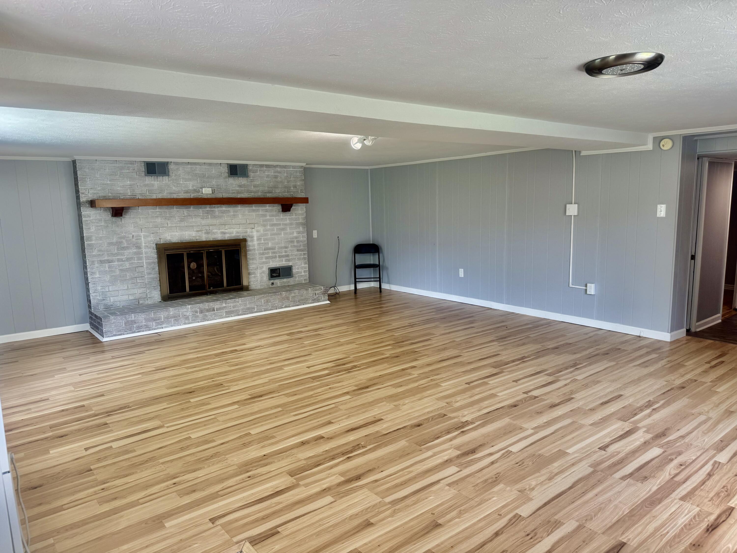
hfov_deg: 71.6
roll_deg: +0.6
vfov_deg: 56.8
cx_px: 368
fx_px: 511
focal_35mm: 24
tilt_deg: -8.5
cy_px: 276
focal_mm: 6.76
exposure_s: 1/121
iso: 80
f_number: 1.78
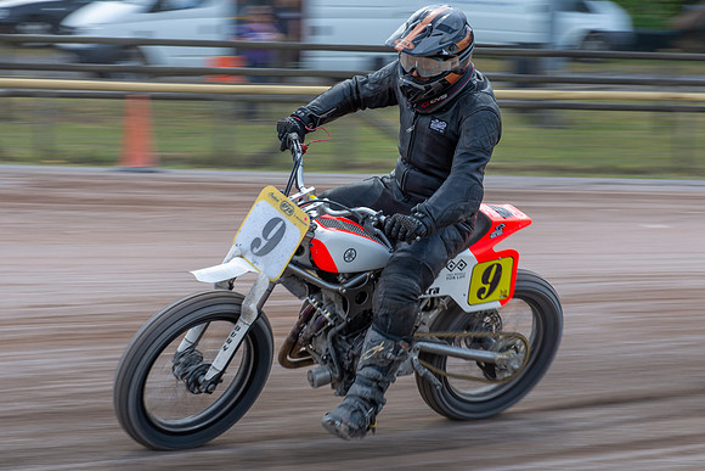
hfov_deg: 17.4
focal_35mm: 118
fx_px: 2304
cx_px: 310
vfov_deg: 11.7
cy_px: 264
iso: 160
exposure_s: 1/160
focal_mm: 70
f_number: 8
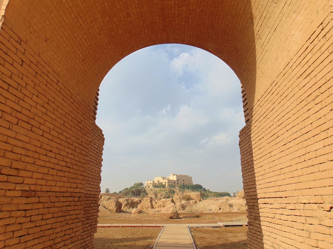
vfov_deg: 54.9
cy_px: 124
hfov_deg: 69.4
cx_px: 166
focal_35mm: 25
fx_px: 240
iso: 80
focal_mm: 4.5
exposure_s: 1/250
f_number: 7.7
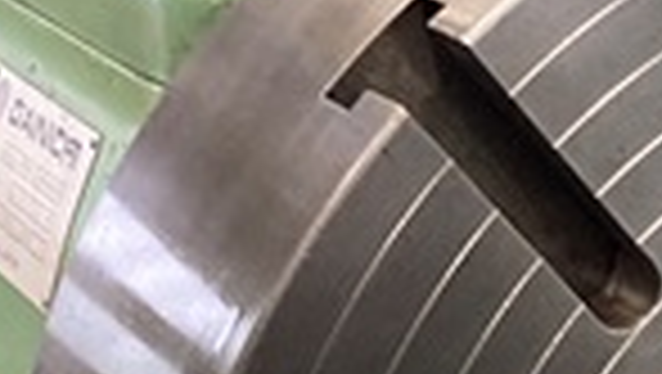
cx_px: 797
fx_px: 2337
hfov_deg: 15.5
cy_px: 514
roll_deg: -4.2
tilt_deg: -24.3
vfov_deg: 9.0
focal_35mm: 133
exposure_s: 1/60
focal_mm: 3.99
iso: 320
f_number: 1.8
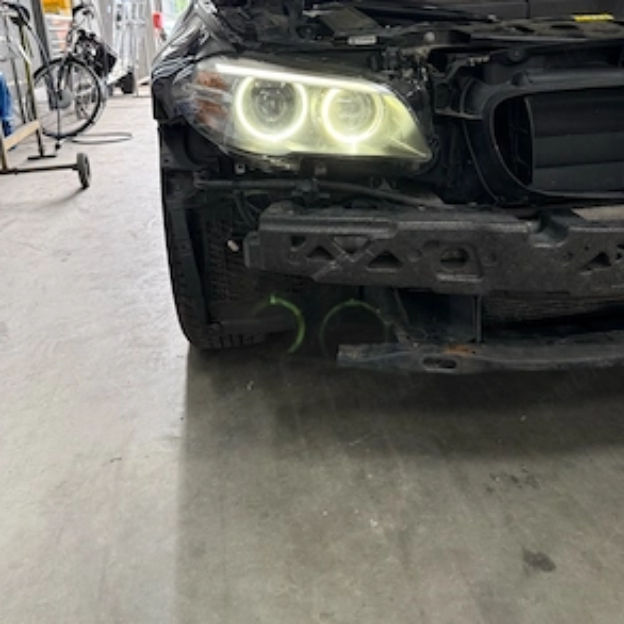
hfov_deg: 55.6
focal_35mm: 29
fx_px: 591
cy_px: 221
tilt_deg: -17.1
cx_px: 315
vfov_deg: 54.8
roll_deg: +2.4
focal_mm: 6.76
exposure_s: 1/63
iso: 250
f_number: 1.78
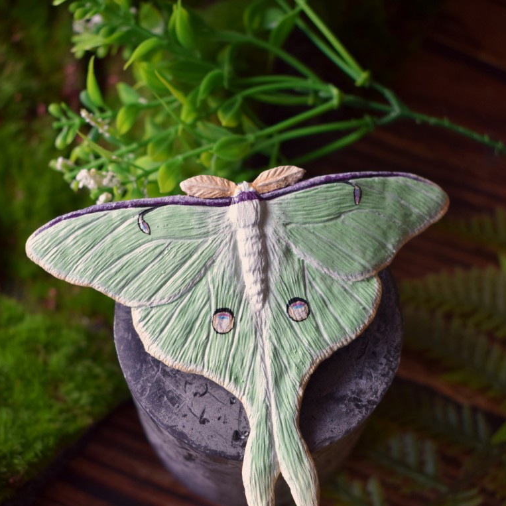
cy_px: 281
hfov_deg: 28.8
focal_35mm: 60
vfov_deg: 28.8
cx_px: 253
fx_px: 986
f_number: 4.2
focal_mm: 31
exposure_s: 1/60
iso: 450
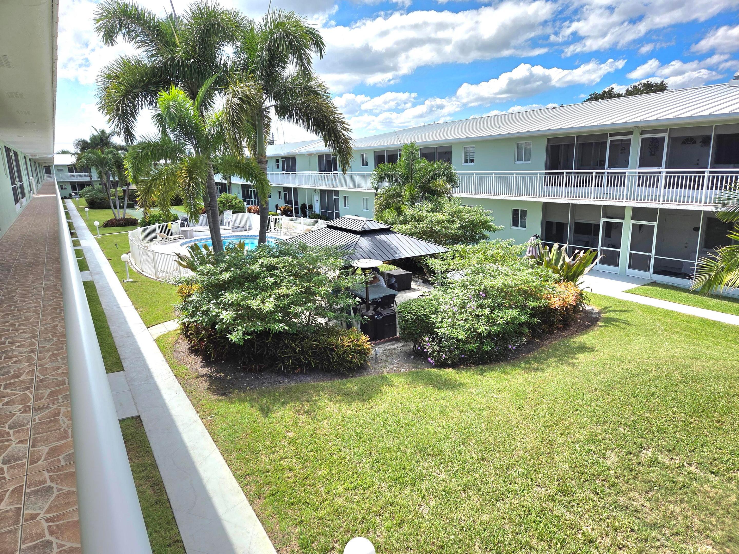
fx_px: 491
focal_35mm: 23
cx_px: 370
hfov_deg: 73.9
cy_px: 277
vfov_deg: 58.9
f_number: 1.8
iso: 80
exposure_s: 1/5000
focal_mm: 5.4
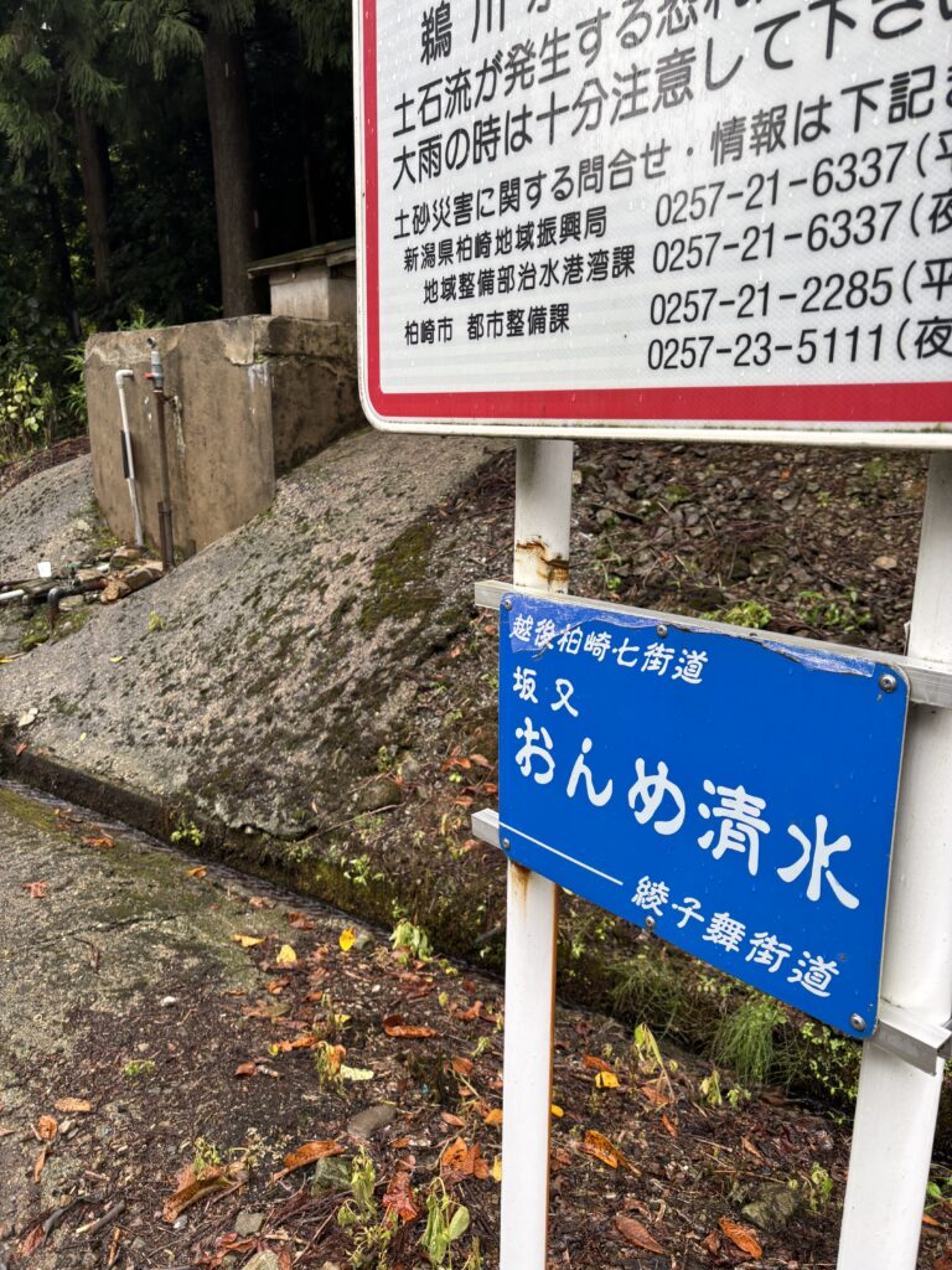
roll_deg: -0.1
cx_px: 476
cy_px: 635
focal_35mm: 26
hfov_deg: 53.1
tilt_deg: -11.4
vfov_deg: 67.3
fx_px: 953
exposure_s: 1/121
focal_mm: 5.96
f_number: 1.6
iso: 40
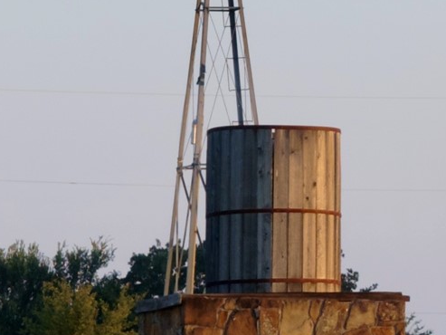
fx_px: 8879
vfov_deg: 2.2
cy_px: 140
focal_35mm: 689
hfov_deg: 2.9
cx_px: 843
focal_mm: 30.71
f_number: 3.4
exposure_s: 1/15
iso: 220
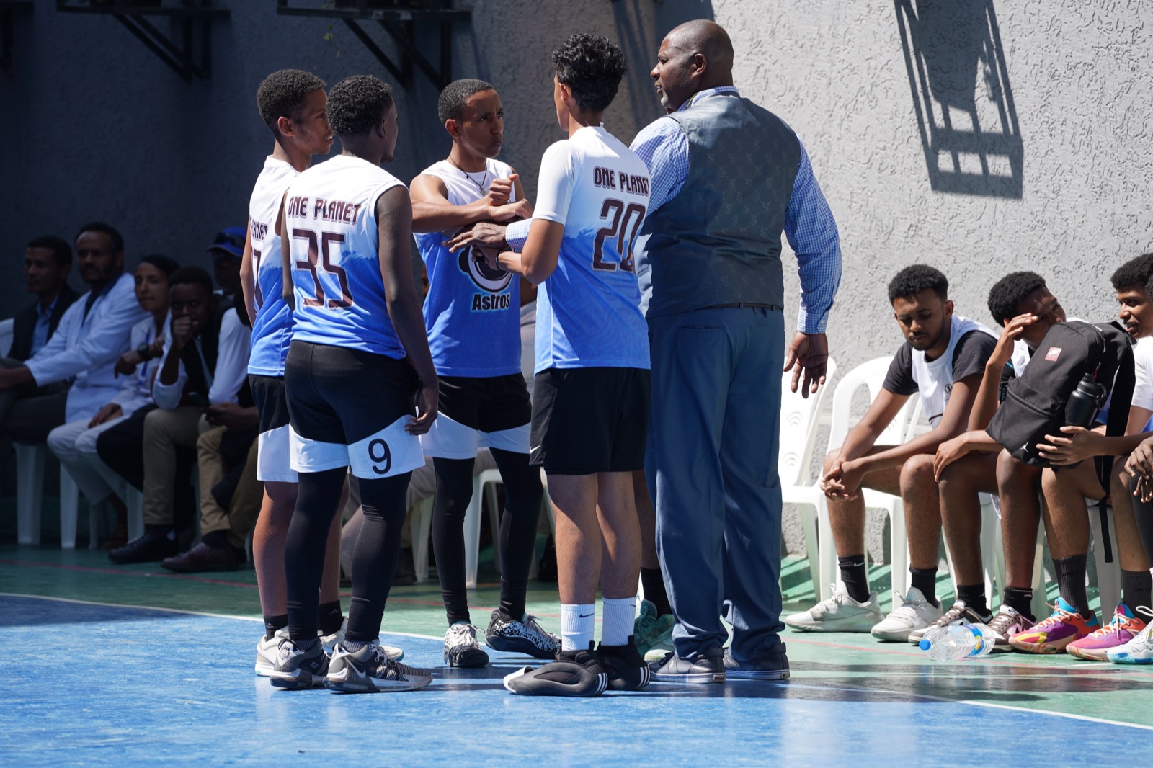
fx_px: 6404
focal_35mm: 200
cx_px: 576
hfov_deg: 10.3
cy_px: 384
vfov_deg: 6.9
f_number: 5
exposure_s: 1/400
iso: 100
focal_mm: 200
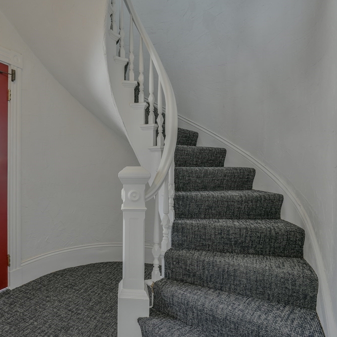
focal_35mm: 22
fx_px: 242
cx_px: 94
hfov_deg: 66.3
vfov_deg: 69.6
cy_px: 168
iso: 100
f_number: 6.3
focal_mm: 17
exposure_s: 1/13
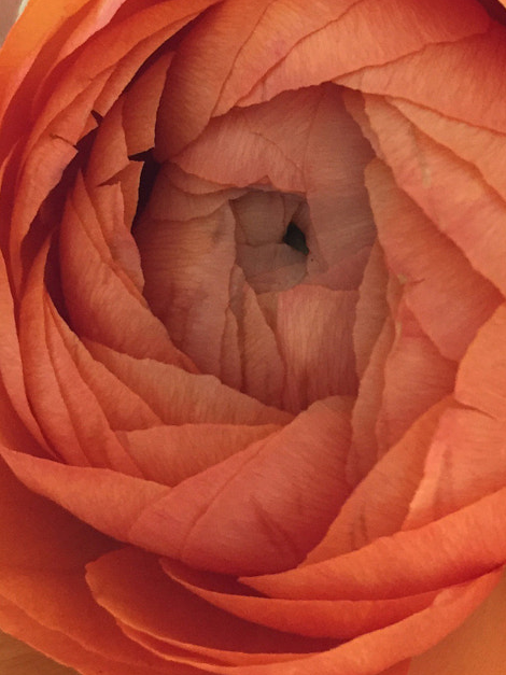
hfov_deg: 19.7
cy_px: 213
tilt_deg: -33.6
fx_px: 1443
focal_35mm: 74
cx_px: 405
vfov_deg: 26.2
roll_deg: -9.2
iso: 160
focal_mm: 4.15
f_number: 2.2
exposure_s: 1/33
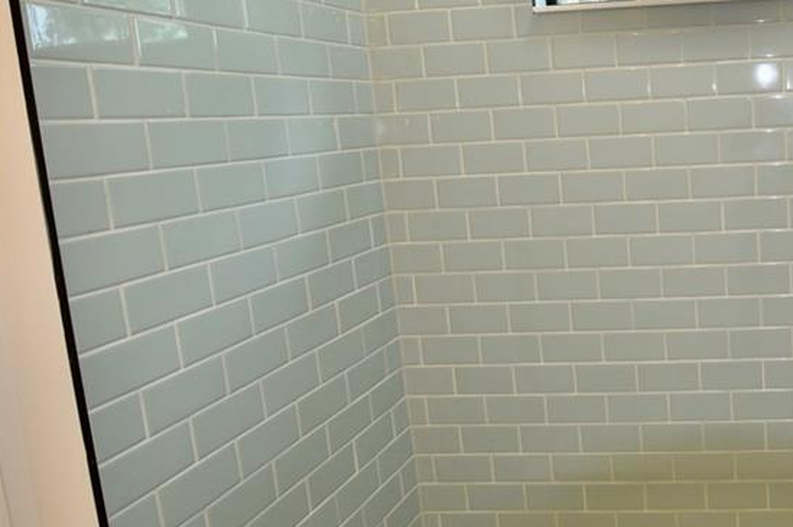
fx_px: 616
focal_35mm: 28
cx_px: 729
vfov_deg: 45.8
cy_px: 191
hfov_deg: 55.7
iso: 560
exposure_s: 1/60
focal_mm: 10
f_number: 9
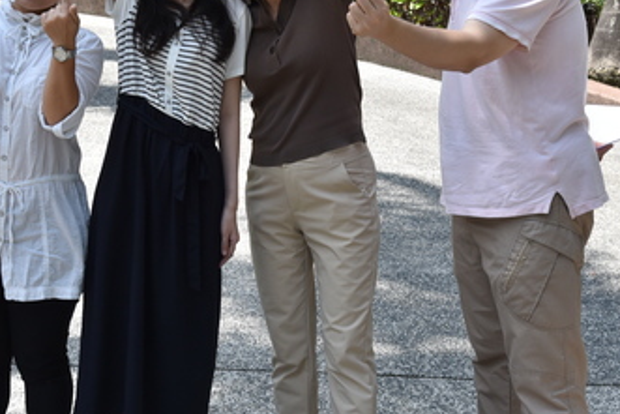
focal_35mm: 74
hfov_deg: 27.2
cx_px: 232
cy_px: 128
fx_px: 1275
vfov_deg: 18.4
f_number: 9
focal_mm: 35
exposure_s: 1/320
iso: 500
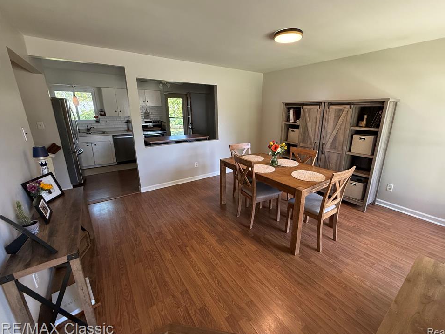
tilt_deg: -14.3
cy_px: 161
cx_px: 236
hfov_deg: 98.1
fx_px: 193
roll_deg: +0.3
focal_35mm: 15
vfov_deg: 81.7
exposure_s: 1/120
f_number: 2.2
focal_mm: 2.22
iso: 320
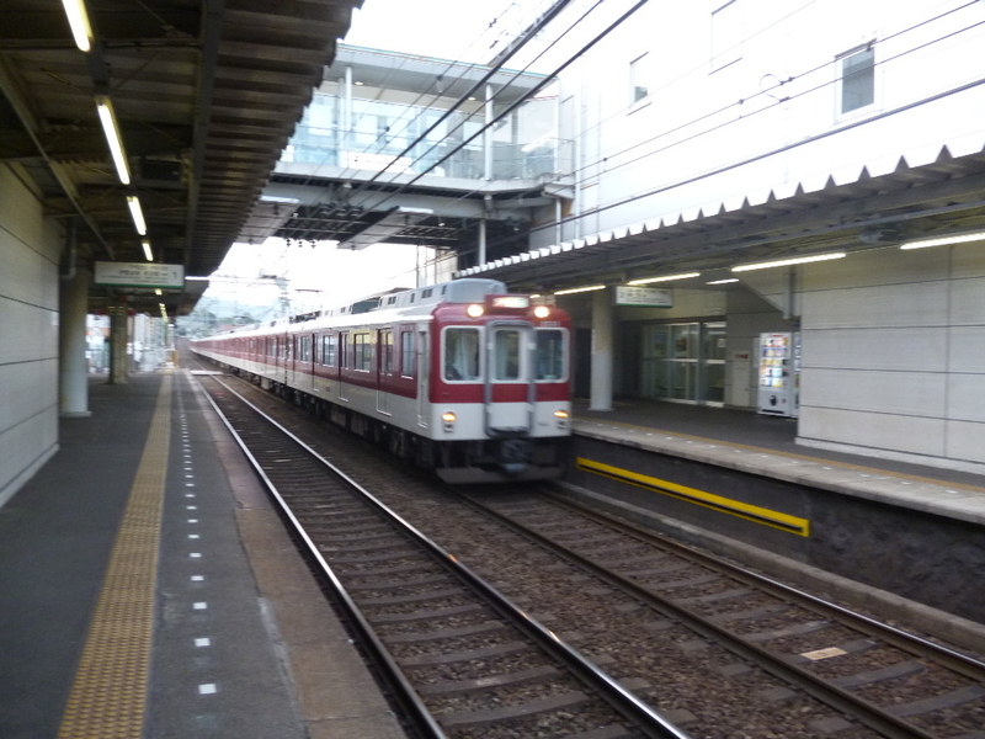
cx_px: 492
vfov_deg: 49.7
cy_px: 370
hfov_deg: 63.4
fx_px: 797
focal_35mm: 28
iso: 200
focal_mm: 5
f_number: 3.1
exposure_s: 1/60
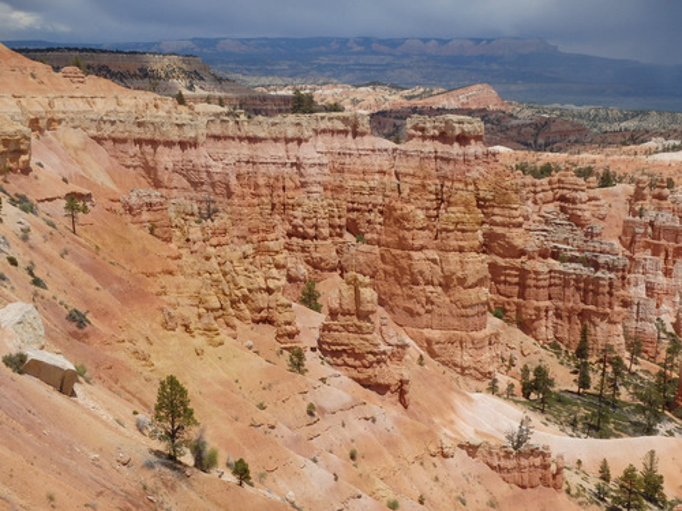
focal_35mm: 46
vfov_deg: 31.5
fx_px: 906
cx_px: 341
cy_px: 256
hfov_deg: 41.2
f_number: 14
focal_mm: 8.3
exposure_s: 1/160
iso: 125
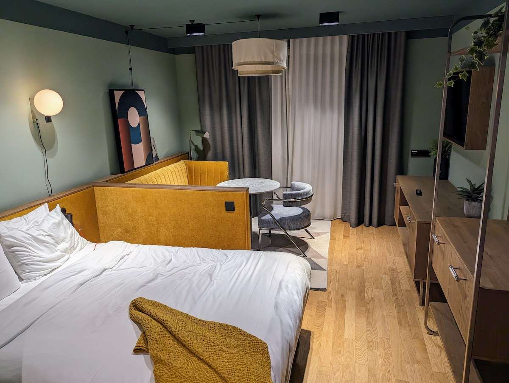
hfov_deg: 71.5
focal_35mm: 24
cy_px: 192
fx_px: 353
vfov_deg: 57.0
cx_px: 254
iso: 128
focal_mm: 6.81
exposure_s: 1/100
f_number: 1.85
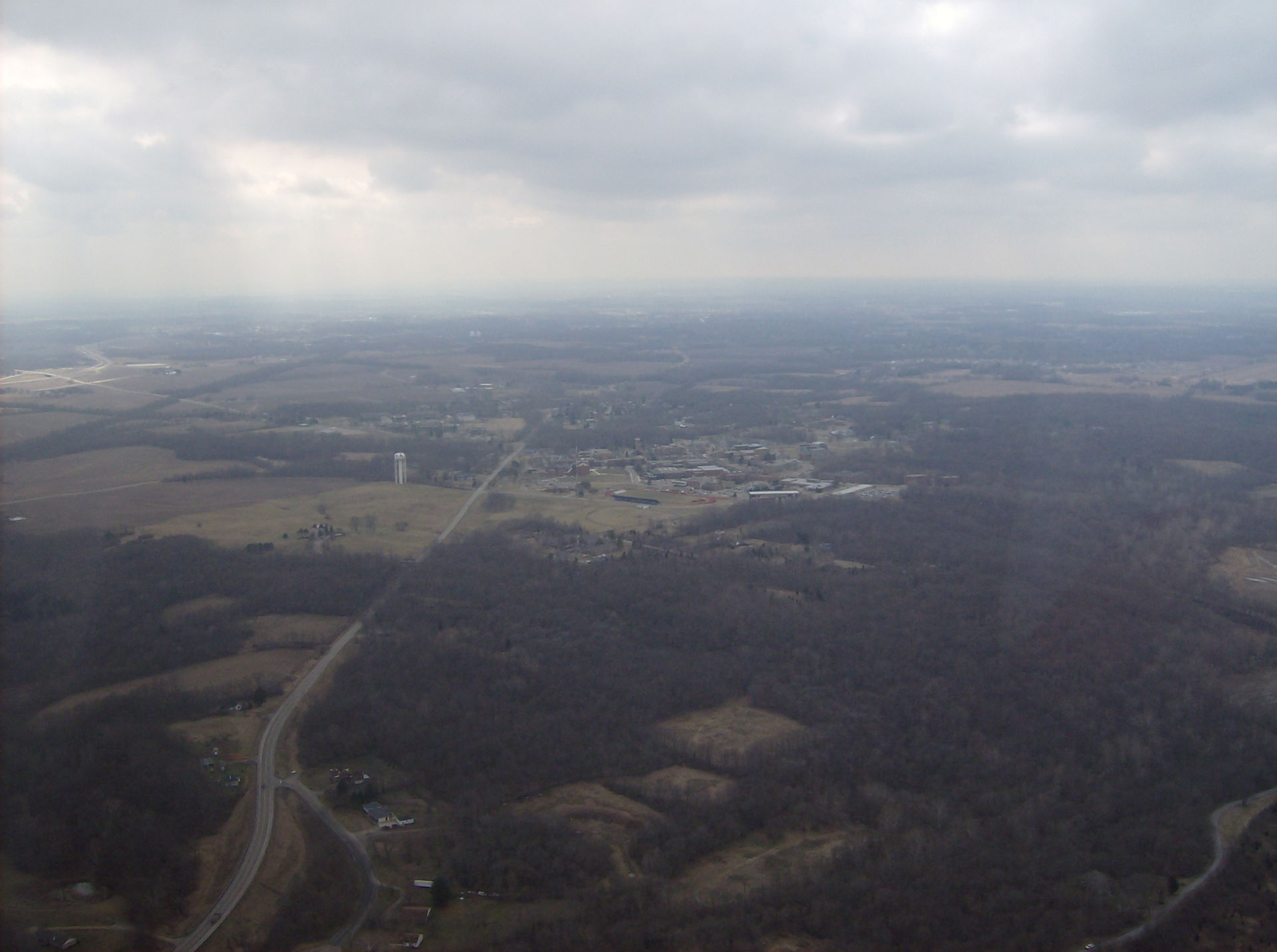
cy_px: 476
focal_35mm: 36
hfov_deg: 51.5
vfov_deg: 39.5
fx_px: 1325
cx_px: 638
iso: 100
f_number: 4.7
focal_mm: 6
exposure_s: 1/499
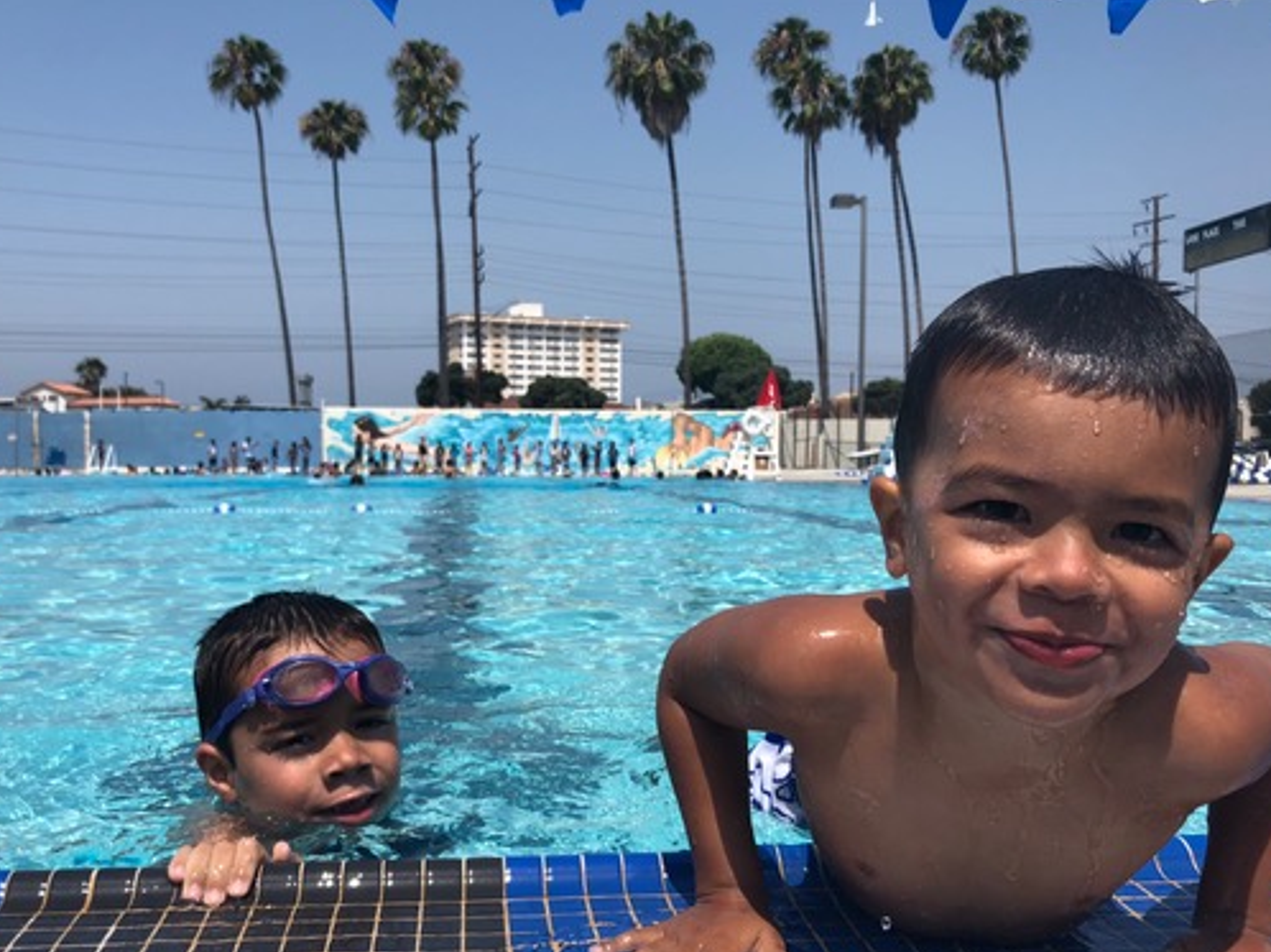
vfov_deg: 39.6
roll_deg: +0.7
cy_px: 518
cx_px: 615
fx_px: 1321
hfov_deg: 51.4
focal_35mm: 36
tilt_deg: -4.0
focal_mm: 3.99
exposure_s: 1/2558
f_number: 1.8
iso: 20
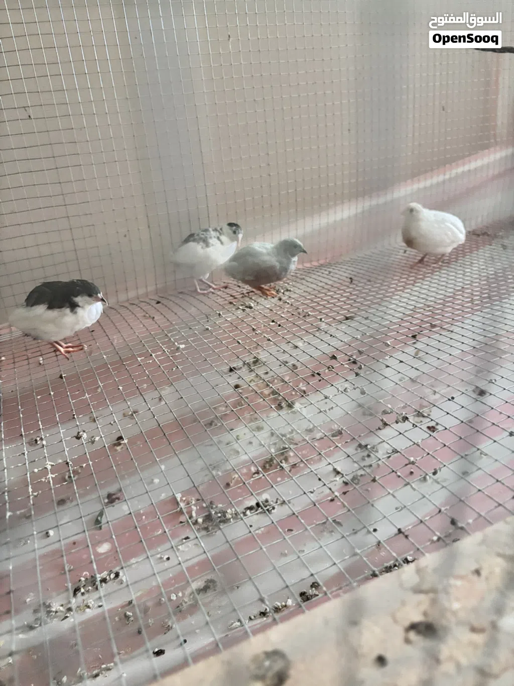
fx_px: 515
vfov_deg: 67.3
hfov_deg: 53.1
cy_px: 343
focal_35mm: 26
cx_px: 257
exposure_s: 1/31
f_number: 1.6
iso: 640
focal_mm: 5.96
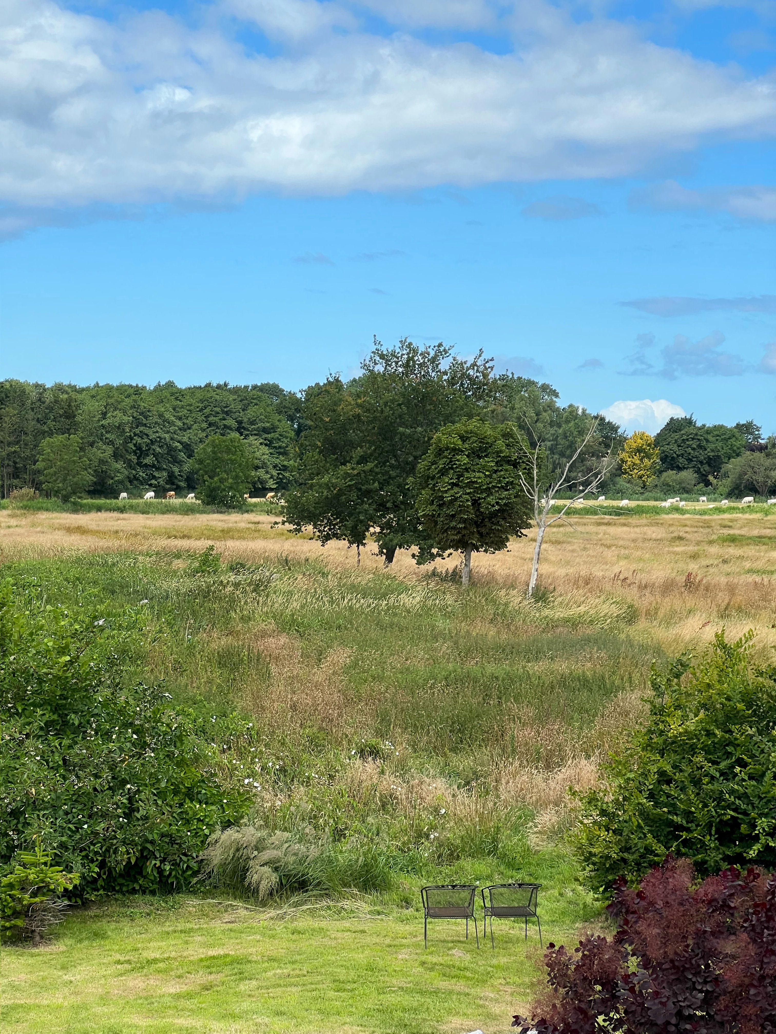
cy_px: 517
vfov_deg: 25.3
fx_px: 2302
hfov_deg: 19.1
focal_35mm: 77
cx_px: 388
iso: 32
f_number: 2.8
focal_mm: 9
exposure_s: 1/630
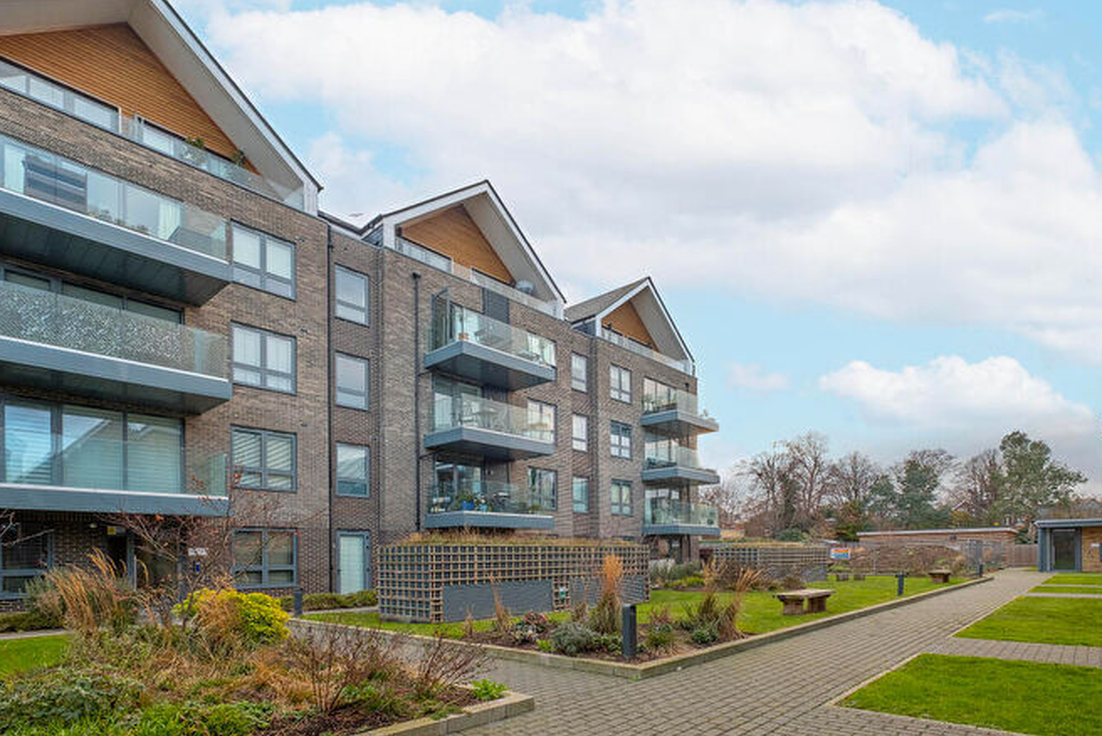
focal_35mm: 16
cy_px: 349
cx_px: 541
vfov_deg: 73.7
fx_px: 490
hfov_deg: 96.7
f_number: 6.4
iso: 500
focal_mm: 10
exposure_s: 1/125
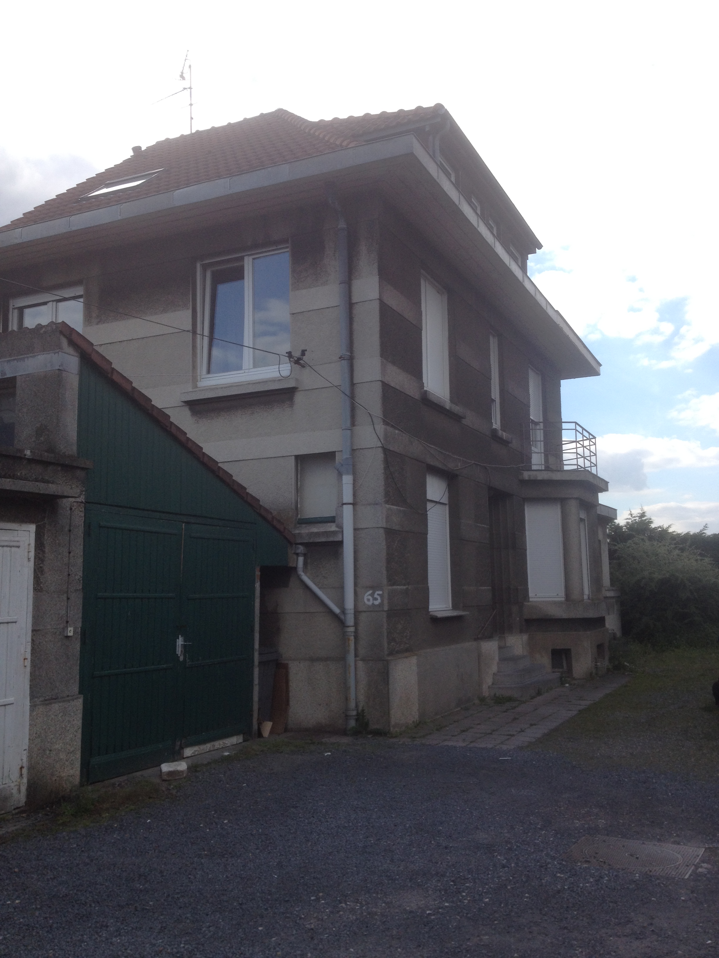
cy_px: 479
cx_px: 360
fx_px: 969
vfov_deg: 52.6
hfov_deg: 40.7
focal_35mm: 35
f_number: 2.4
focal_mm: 4.28
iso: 50
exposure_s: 1/968
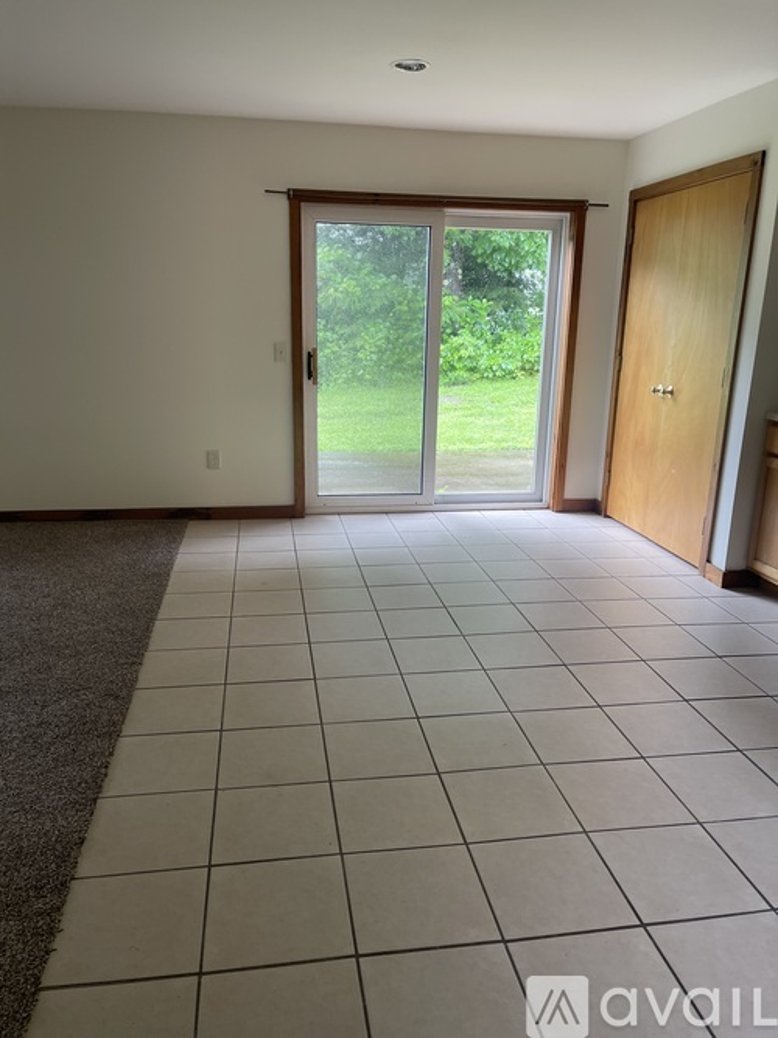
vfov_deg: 67.3
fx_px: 779
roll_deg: -1.7
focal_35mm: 26
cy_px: 519
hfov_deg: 53.0
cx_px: 389
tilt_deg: -18.3
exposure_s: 1/60
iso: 80
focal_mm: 5.1
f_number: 1.6
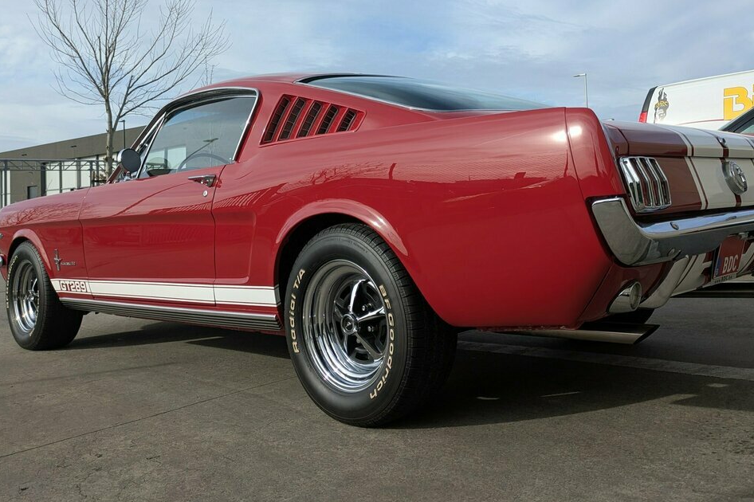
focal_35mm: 33
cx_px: 411
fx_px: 691
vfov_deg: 39.3
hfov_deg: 57.1
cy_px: 153
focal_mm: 5.43
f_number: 1.89
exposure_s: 1/1692
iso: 44
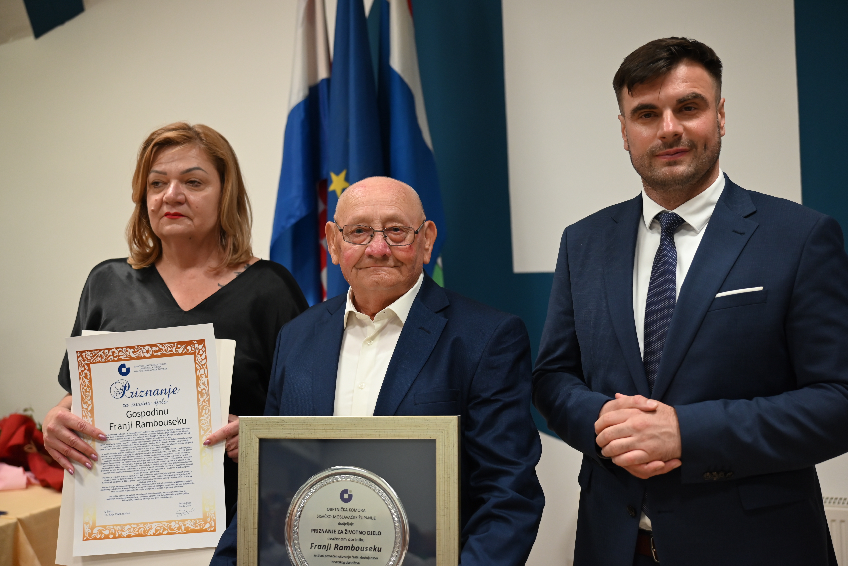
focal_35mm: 43
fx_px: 1013
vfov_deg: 31.2
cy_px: 283
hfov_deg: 45.4
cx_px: 424
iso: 1100
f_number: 2.8
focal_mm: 43
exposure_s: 1/125
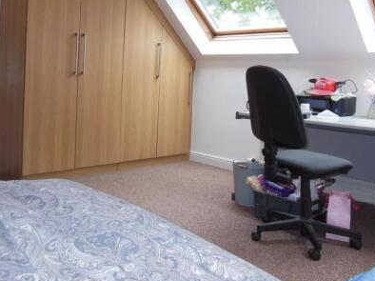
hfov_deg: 50.1
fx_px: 401
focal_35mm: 37
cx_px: 170
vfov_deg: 38.2
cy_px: 92
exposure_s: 1/30
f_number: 3.5
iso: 125
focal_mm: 4.5
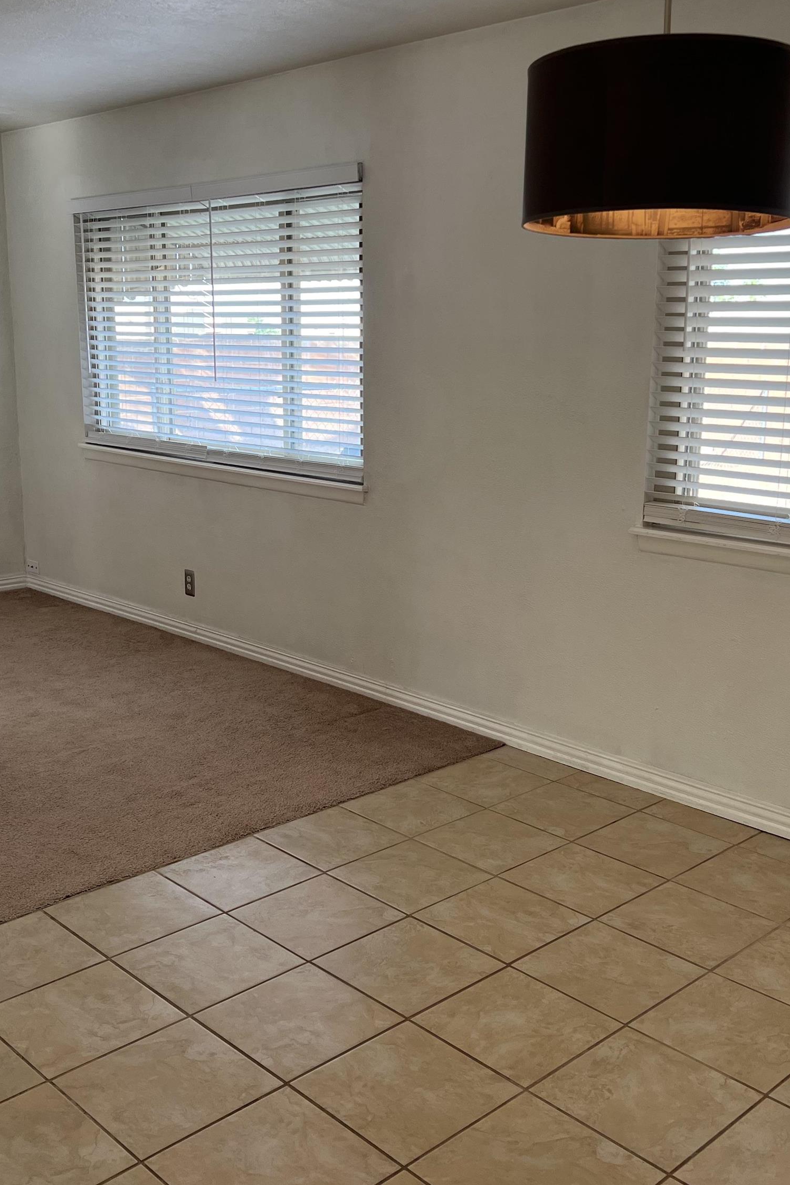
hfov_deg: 35.9
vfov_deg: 51.9
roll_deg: -0.3
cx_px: 396
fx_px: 1218
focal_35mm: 37
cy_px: 598
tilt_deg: -13.3
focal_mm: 5.7
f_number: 1.5
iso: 64
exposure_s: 1/126
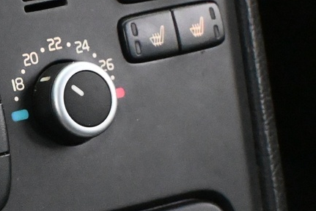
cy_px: 187
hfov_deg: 12.4
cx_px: -146
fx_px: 1386
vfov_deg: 8.7
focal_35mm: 158
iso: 10000
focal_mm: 28
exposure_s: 1/60
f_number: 4.5
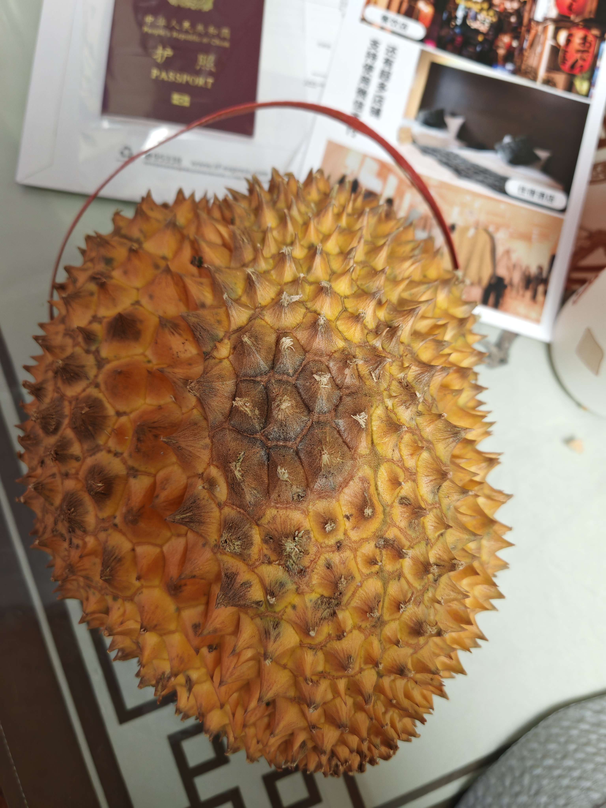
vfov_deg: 65.3
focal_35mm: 27
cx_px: 303
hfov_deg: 51.4
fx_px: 630
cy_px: 404
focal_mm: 6.67
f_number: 1.9
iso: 800
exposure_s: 1/50
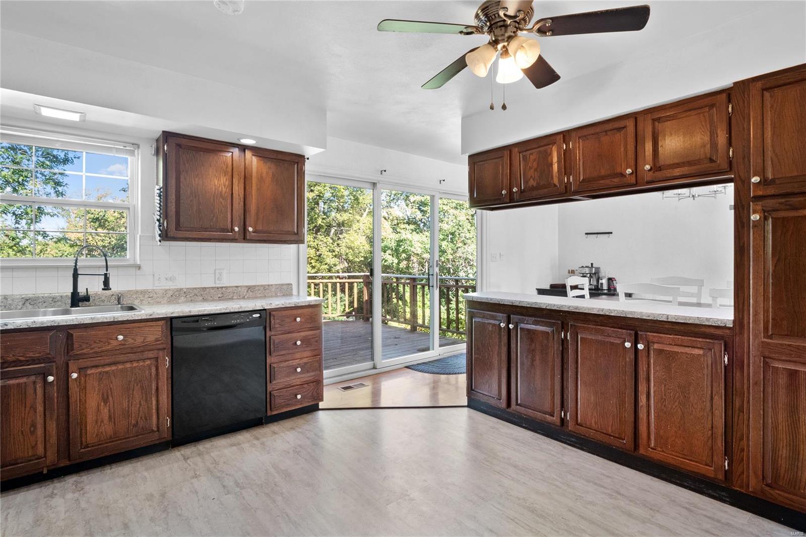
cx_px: 403
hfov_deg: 90.0
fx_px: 403
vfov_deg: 67.4
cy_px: 268
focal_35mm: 18
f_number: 9
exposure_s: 1/2.5
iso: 400
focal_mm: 9
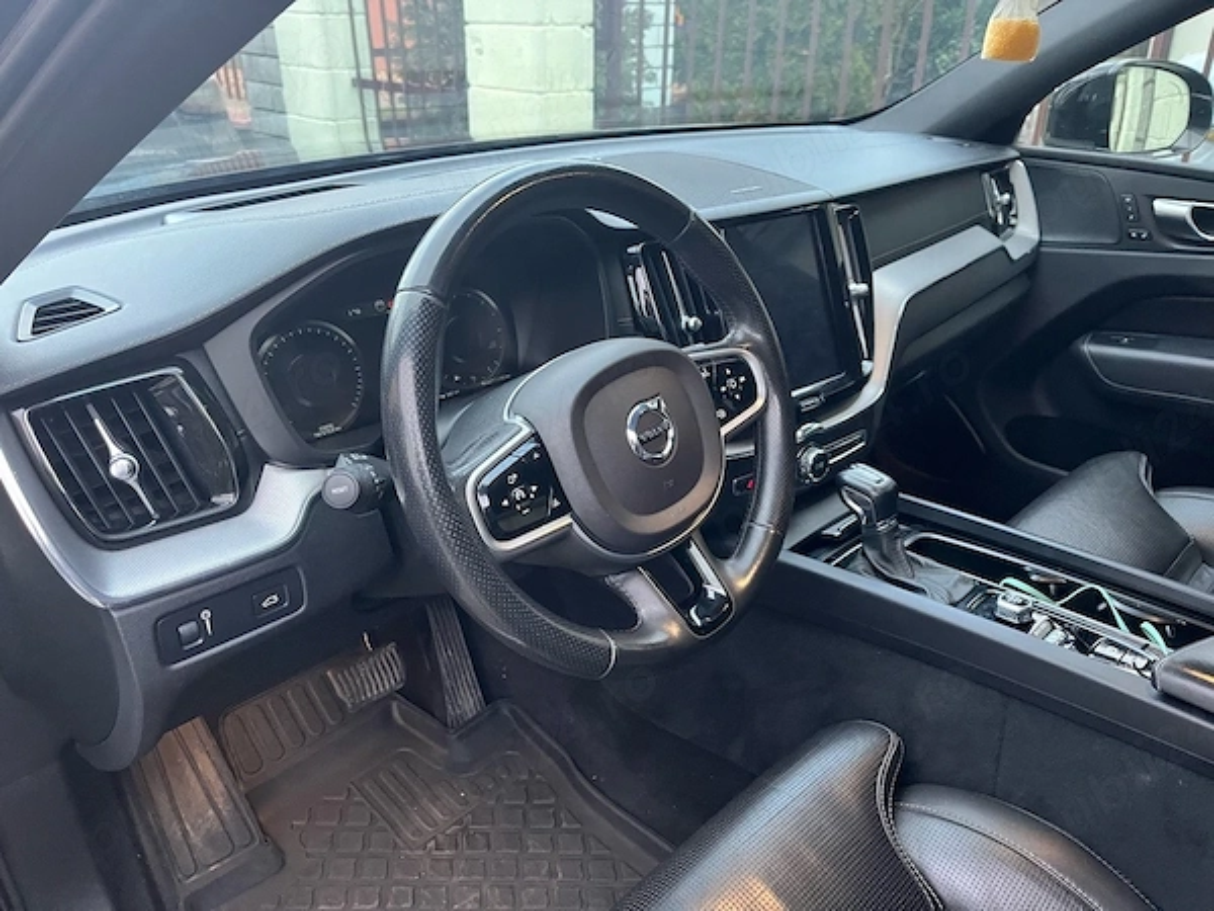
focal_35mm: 26
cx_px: 607
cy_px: 456
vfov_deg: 53.1
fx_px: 912
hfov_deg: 67.3
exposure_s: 1/41
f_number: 1.6
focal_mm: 5.1
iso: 500
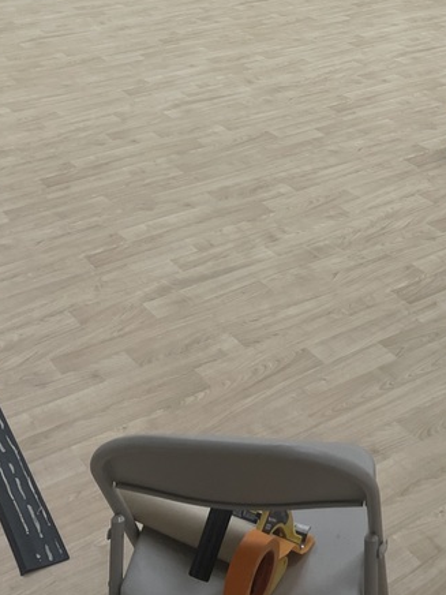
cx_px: 330
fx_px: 1048
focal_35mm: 61
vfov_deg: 28.4
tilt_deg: -10.6
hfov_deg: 23.8
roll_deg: +0.2
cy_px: -78
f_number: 1.6
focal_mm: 4.2
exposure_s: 1/120
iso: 50
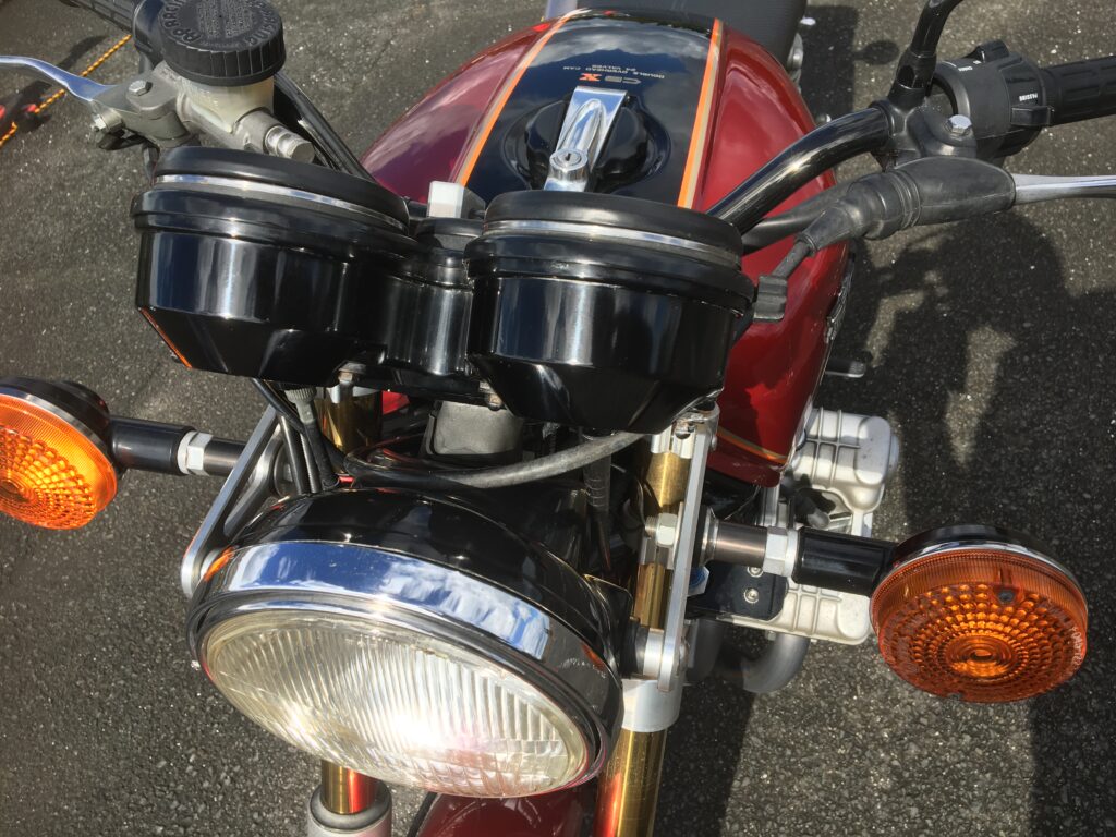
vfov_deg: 48.2
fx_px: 935
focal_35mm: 29
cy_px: 418
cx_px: 558
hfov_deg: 61.7
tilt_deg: -46.0
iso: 25
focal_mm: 4.15
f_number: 2.2
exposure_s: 1/1183
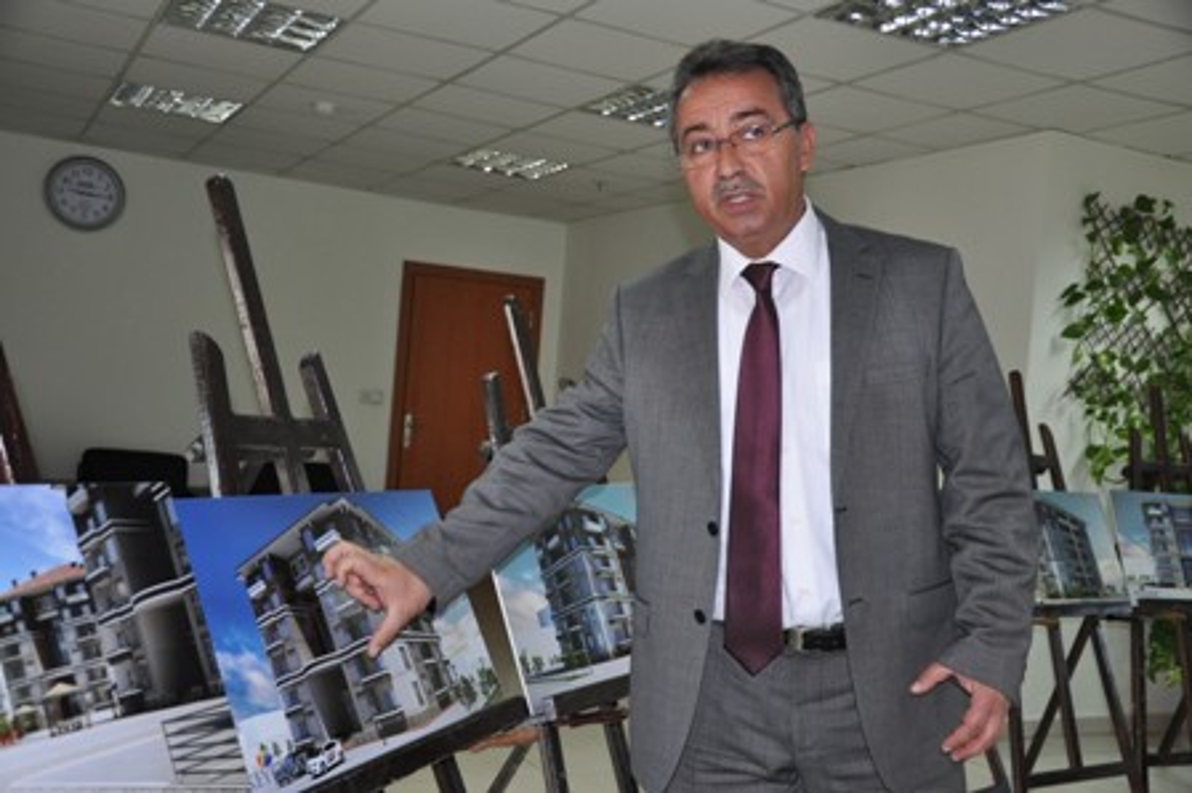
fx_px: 1290
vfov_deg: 34.2
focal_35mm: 39
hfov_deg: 49.6
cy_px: 396
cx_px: 596
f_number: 4
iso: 800
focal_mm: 26
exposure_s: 1/60
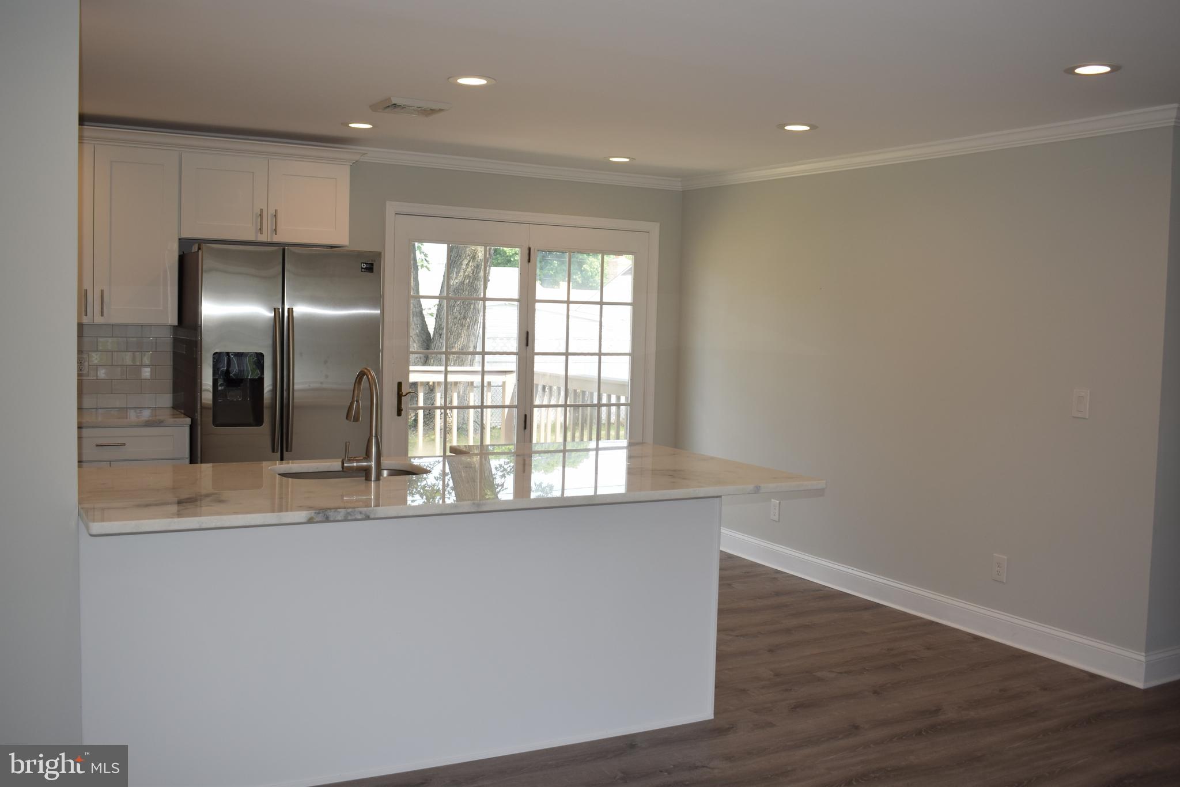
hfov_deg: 55.1
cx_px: 590
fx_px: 1131
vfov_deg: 38.4
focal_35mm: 34
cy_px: 394
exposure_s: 1/125
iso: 220
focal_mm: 23
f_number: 5.6
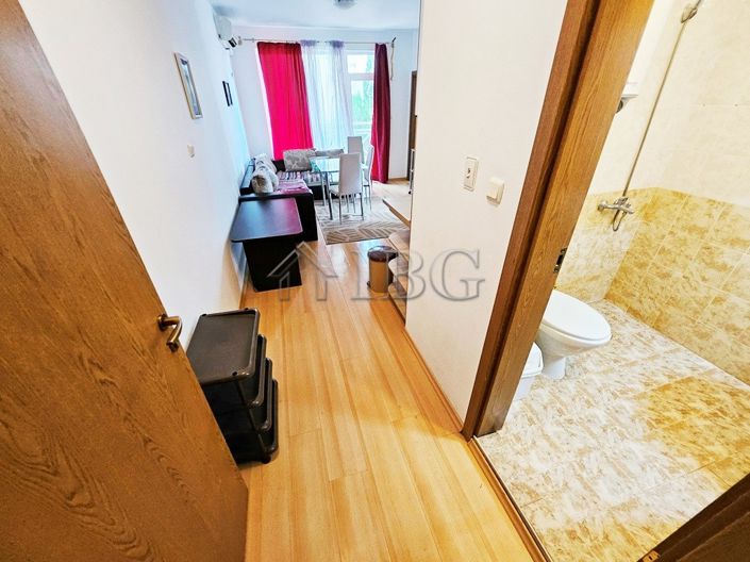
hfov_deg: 106.2
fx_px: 282
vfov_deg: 89.9
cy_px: 281
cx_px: 375
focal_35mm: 13
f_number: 2.2
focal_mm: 1.7
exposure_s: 1/50
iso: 250
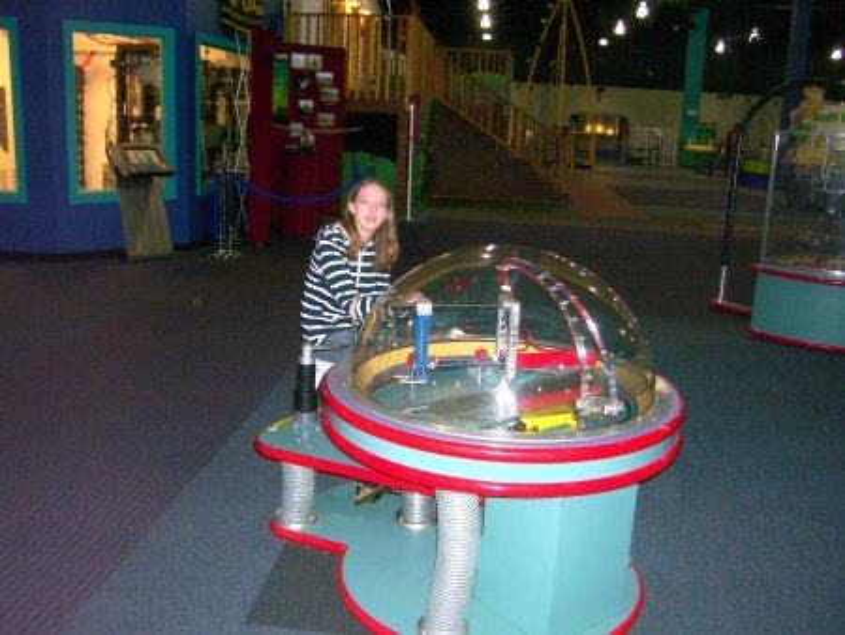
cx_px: 422
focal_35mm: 34
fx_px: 830
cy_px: 318
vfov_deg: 41.8
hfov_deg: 53.9
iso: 80
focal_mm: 5.6
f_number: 2.7
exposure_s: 1/60
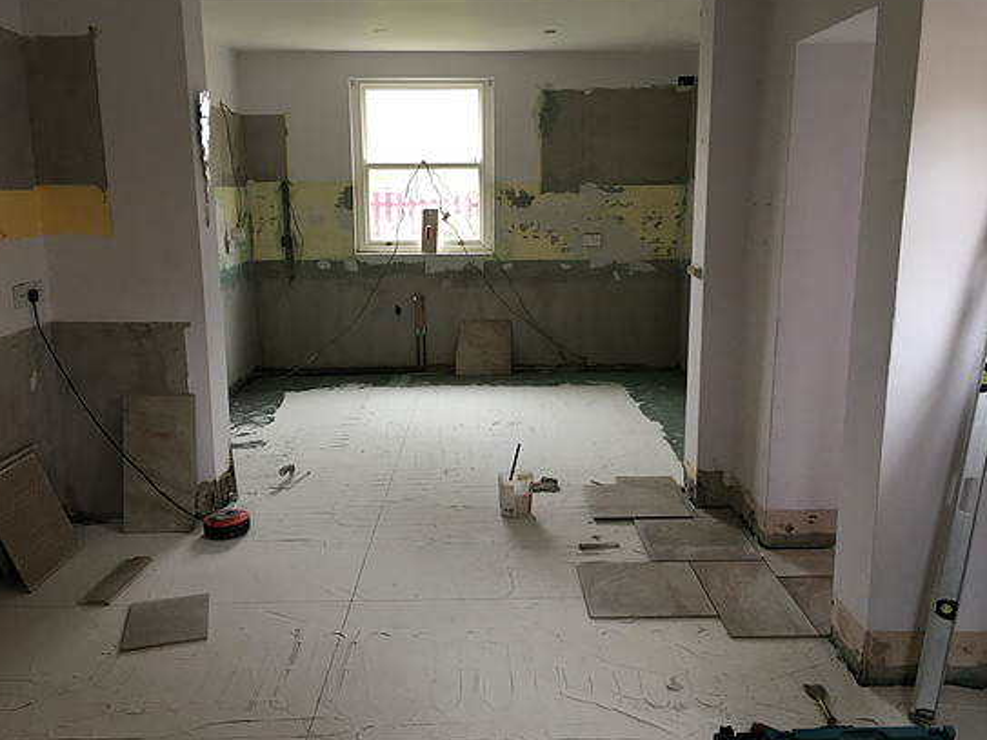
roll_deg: -0.4
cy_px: 368
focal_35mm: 31
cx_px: 498
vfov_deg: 45.4
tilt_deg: -10.8
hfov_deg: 58.4
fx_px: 884
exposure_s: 1/33
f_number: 2.2
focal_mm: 4.15
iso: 40
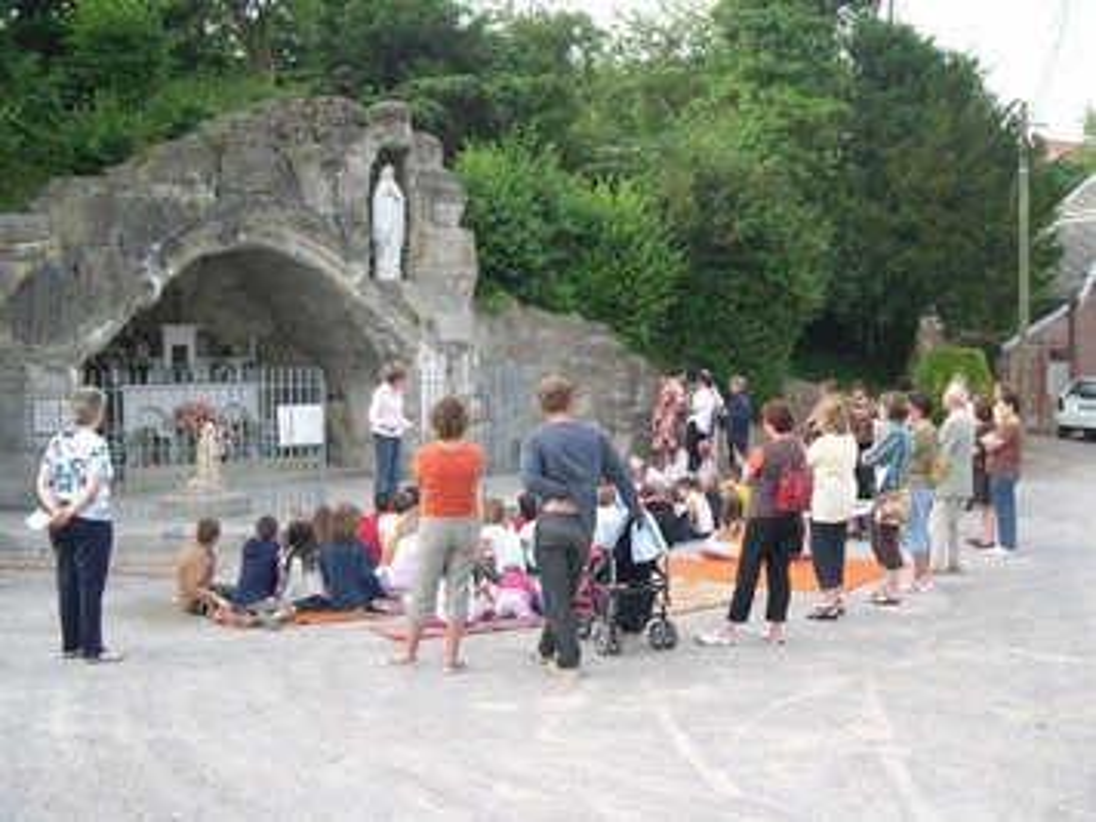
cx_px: 548
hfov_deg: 49.0
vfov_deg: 37.7
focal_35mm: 38
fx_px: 1203
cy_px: 411
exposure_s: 1/212
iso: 100
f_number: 2.8
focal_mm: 8
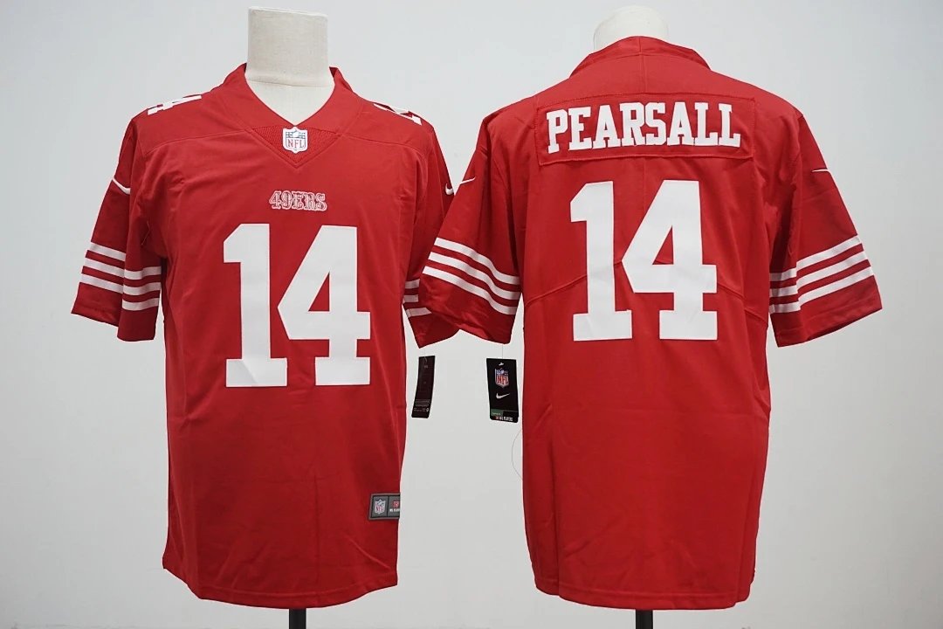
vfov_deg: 42.3
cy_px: 314
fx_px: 812
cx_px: 472
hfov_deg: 60.3
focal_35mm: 31
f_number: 4
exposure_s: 1/160
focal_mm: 31
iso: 1250
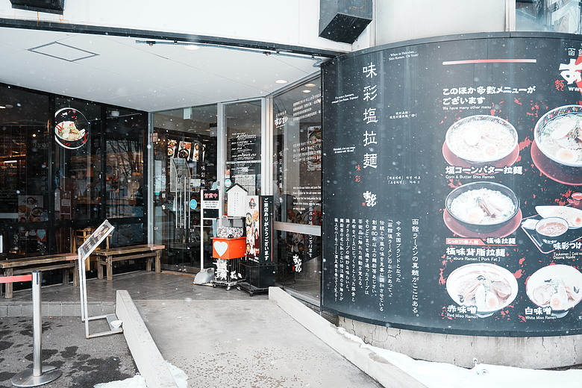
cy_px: 194
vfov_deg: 44.4
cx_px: 291
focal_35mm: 29
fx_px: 475
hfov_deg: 63.0
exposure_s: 1/320
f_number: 2.8
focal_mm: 29.4
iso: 250
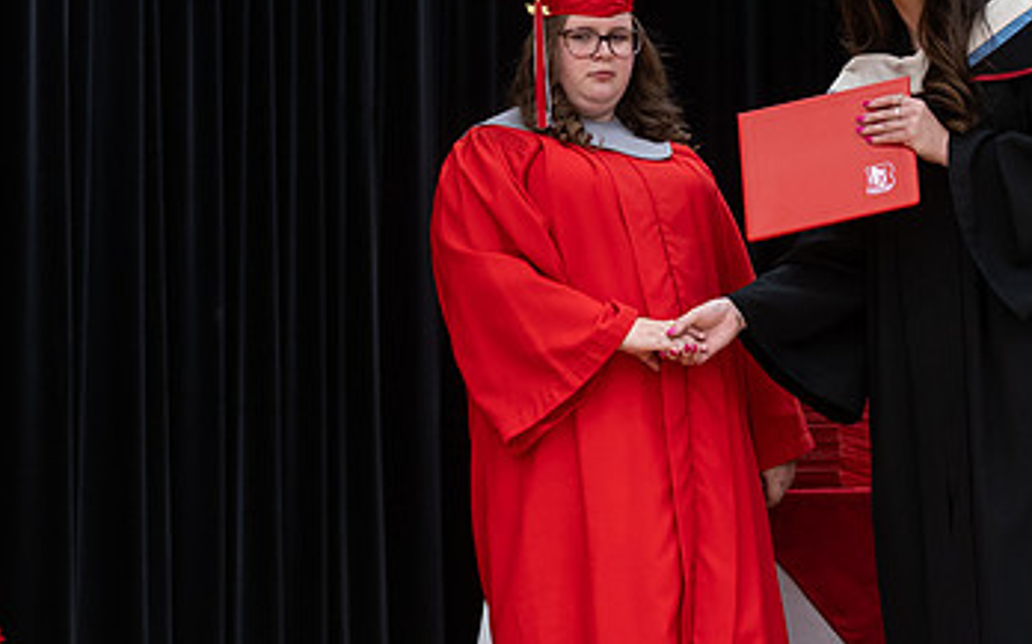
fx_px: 5509
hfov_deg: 10.7
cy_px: 328
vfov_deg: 6.7
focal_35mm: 196
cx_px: 794
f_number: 2.8
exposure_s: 1/200
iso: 1000
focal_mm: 85
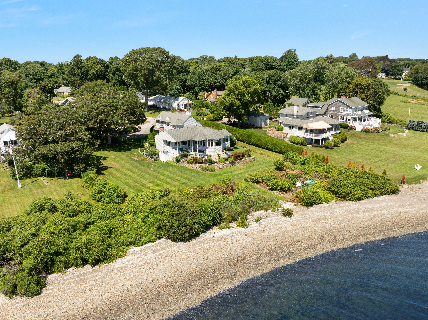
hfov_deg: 65.3
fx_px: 334
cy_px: 155
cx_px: 205
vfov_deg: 51.3
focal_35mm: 27
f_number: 2.8
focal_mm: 12.29
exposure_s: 1/1250
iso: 100
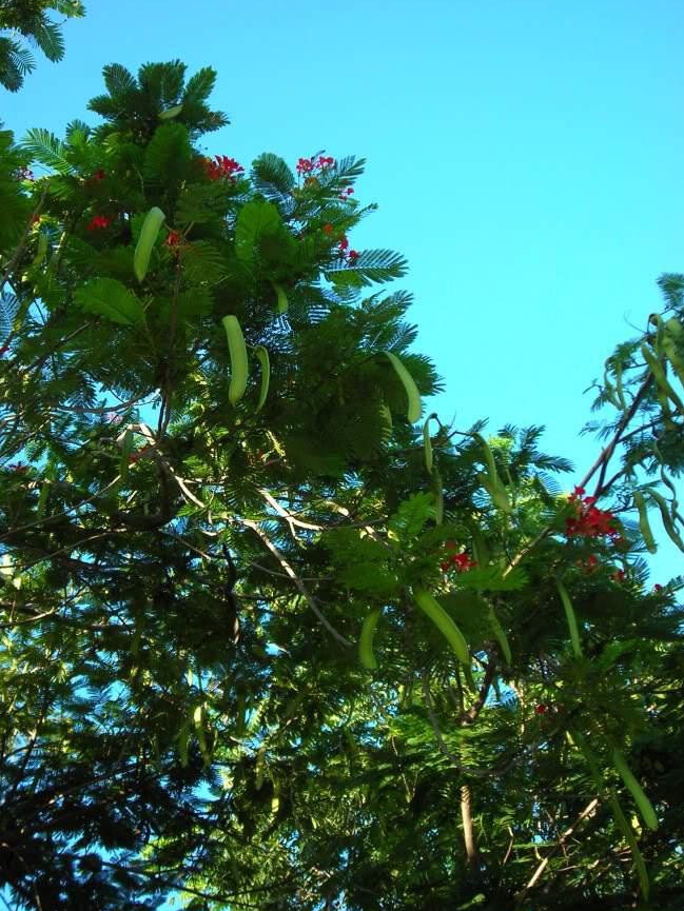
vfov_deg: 42.1
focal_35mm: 45
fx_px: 1185
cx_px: 320
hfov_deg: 32.2
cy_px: 432
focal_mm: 6.3
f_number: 3.2
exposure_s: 1/147
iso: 100
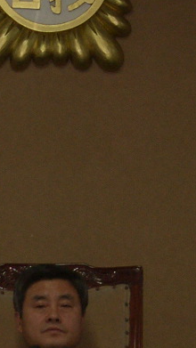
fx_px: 3362
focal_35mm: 364
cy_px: 348
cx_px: 74
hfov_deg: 3.3
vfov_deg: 5.9
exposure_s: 1/80
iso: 100
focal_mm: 20.7
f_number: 3.2
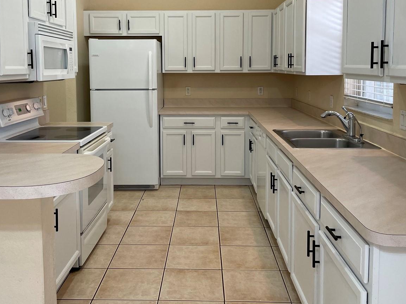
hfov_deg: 51.3
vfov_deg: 39.3
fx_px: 422
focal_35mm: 36
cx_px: 191
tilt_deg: -5.4
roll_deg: +0.6
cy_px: 107
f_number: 1.6
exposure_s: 1/120
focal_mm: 4.2
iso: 100
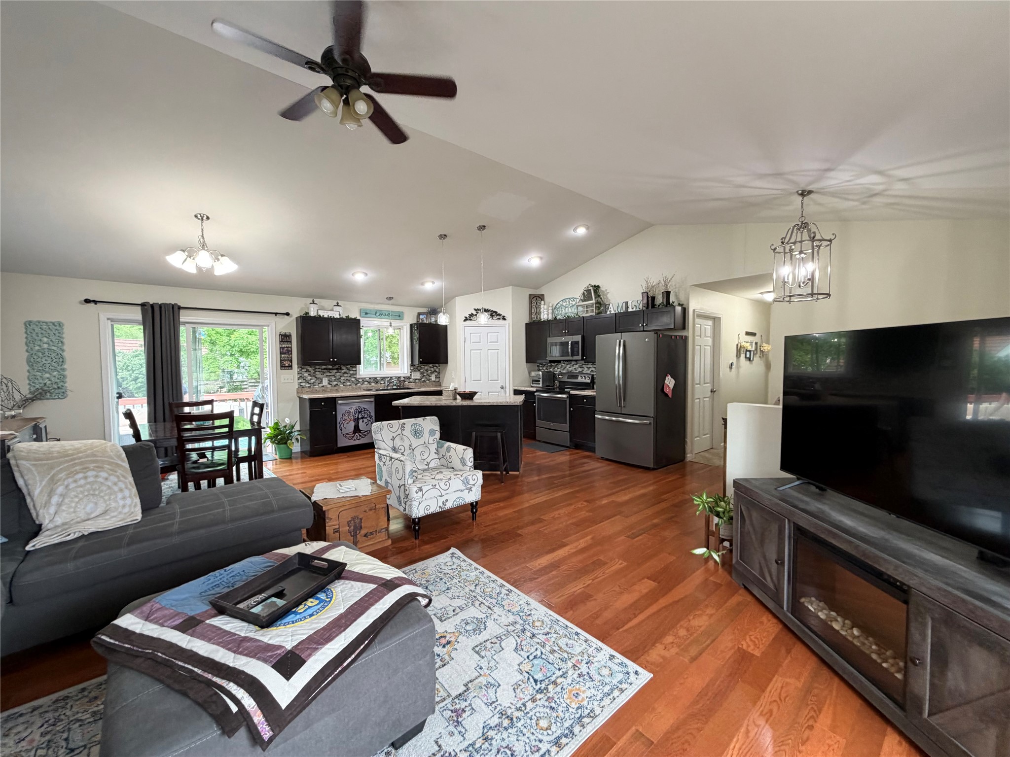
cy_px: 378
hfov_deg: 102.1
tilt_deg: -3.1
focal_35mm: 14
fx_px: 408
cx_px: 505
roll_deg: +0.9
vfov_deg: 85.7
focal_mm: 2.22
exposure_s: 1/120
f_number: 2.2
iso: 200
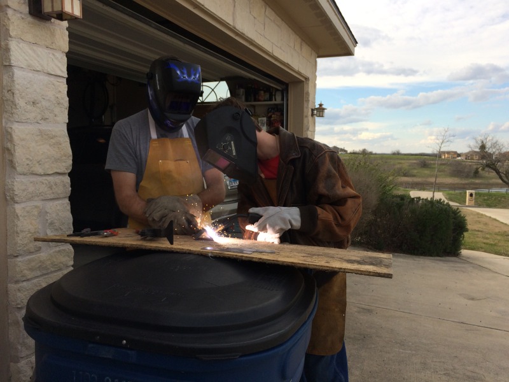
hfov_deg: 61.7
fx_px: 426
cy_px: 191
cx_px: 254
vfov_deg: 48.2
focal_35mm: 29
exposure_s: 1/892
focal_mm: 4.15
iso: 32
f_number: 2.2
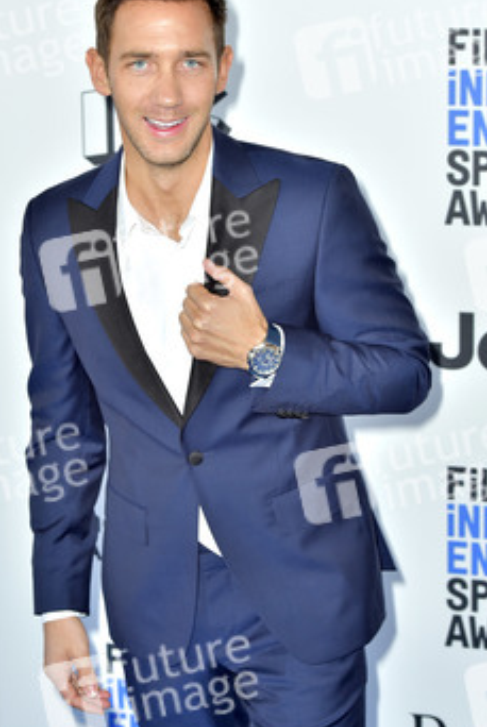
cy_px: 368
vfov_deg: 18.4
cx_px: 212
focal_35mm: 111
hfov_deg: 12.4
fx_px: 2245
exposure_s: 1/250
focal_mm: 95
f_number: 6.3
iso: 500
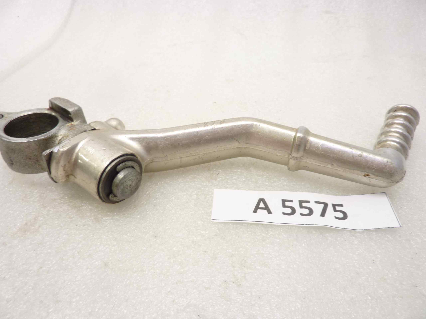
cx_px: 213
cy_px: 160
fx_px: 308
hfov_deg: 69.4
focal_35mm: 25
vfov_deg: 54.9
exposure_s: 1/15
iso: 80
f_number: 3.3
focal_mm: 4.1
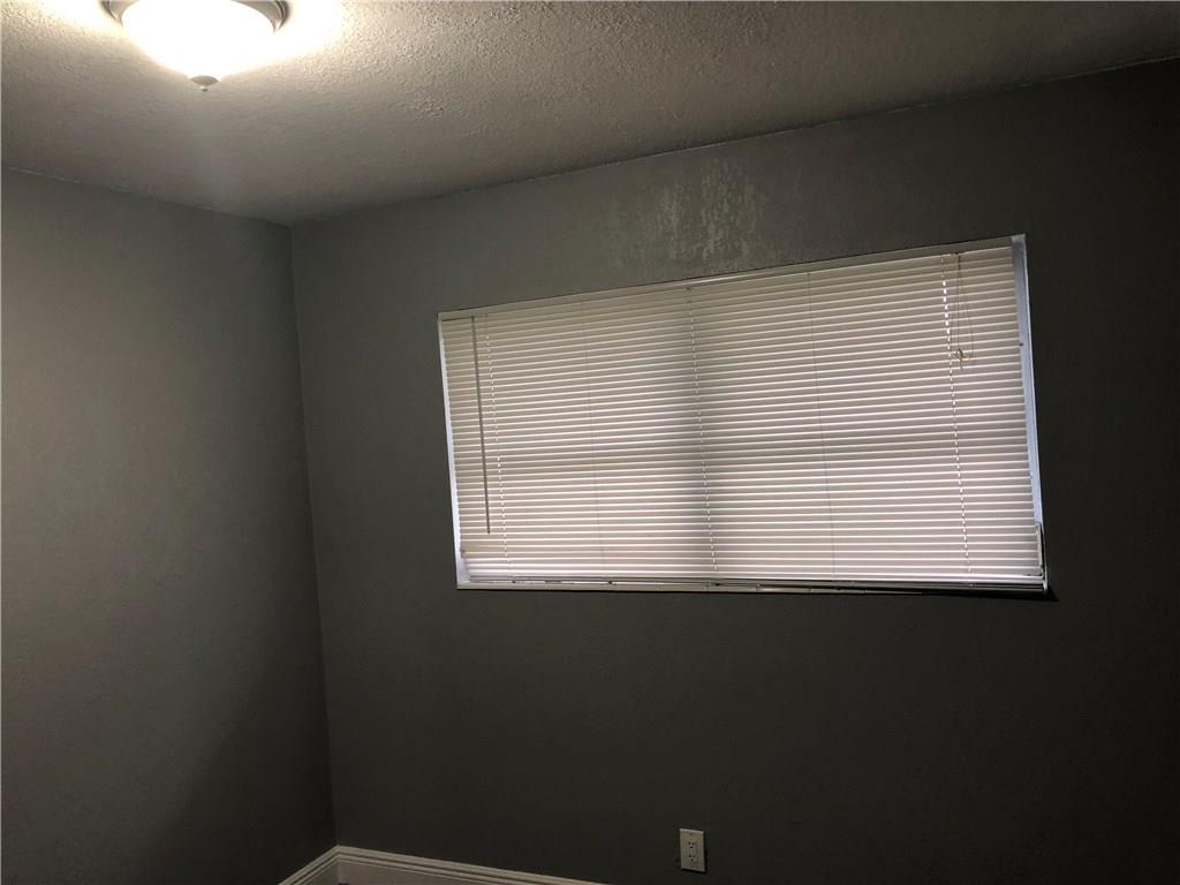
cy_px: 442
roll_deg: +4.0
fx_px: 989
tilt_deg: -2.7
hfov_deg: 61.7
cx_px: 590
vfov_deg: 48.2
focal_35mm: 29
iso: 40
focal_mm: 3.99
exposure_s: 1/20
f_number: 1.8
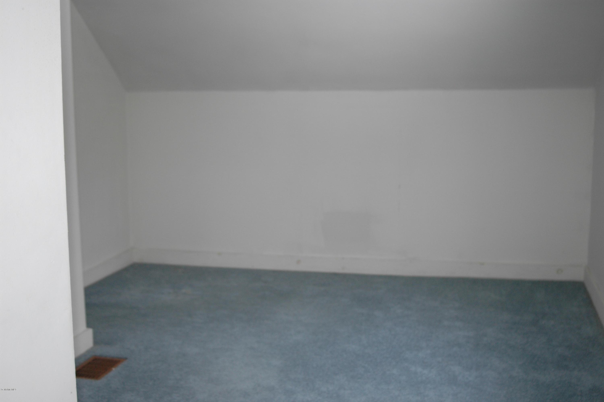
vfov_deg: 28.0
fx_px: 805
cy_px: 201
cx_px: 302
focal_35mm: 48
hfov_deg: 41.1
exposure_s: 1/60
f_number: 4
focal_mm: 32
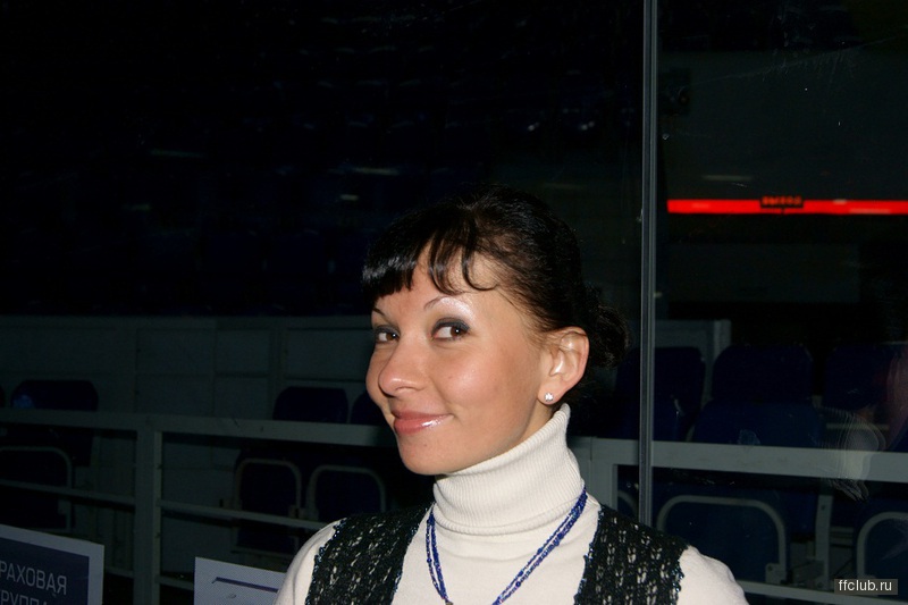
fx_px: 1135
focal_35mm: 45
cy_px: 302
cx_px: 454
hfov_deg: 43.6
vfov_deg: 29.9
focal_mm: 30
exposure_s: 1/60
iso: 400
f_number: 5.6
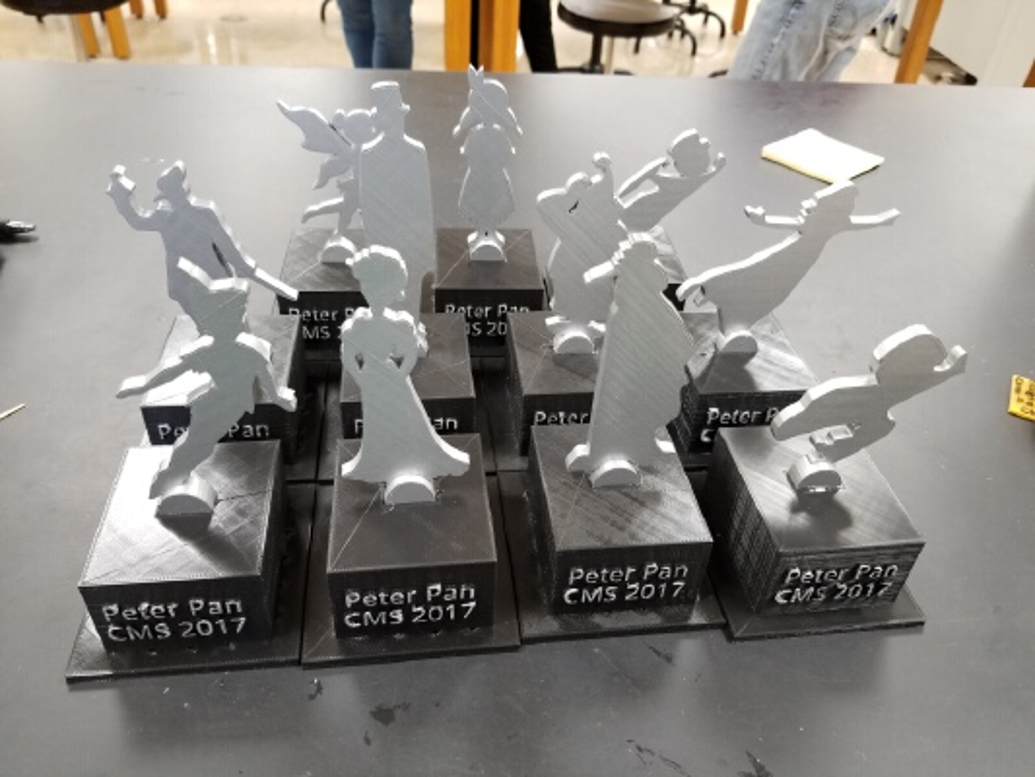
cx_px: 518
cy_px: 388
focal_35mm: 26
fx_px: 778
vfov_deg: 53.1
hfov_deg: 67.3
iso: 200
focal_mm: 4.25
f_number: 1.7
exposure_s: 1/30
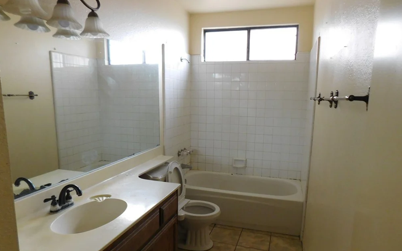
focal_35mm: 25
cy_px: 143
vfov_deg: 49.1
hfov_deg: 72.6
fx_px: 274
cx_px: 202
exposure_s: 1/30
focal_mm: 4
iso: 320
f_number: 3
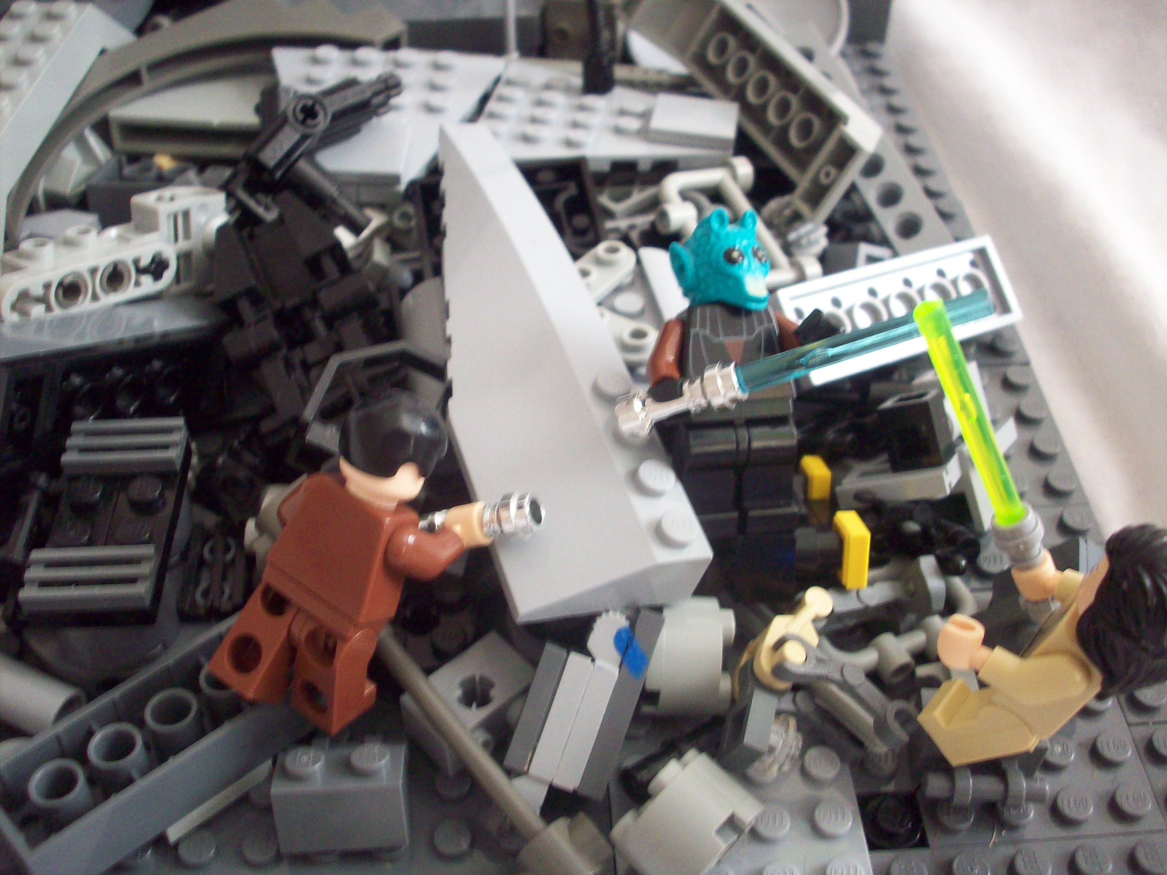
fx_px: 1247
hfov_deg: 50.1
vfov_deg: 38.7
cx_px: 584
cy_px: 438
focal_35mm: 37
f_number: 2.8
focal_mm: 6.2
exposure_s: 1/14.9
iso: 160
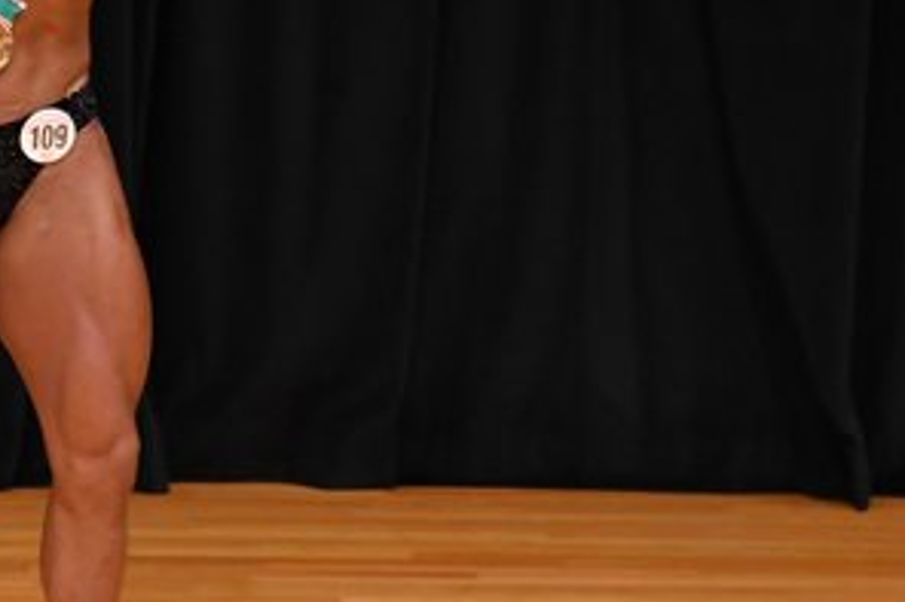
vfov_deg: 1.9
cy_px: 147
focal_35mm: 707
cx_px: 23
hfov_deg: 2.9
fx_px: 17763
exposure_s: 1/400
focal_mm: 180
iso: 3200
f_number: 5.6
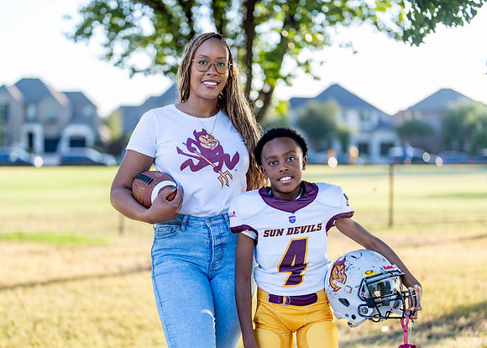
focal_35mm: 58
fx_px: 805
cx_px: 211
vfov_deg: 24.4
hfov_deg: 33.6
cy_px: 187
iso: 100
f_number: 1.2
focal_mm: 50
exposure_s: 1/1000
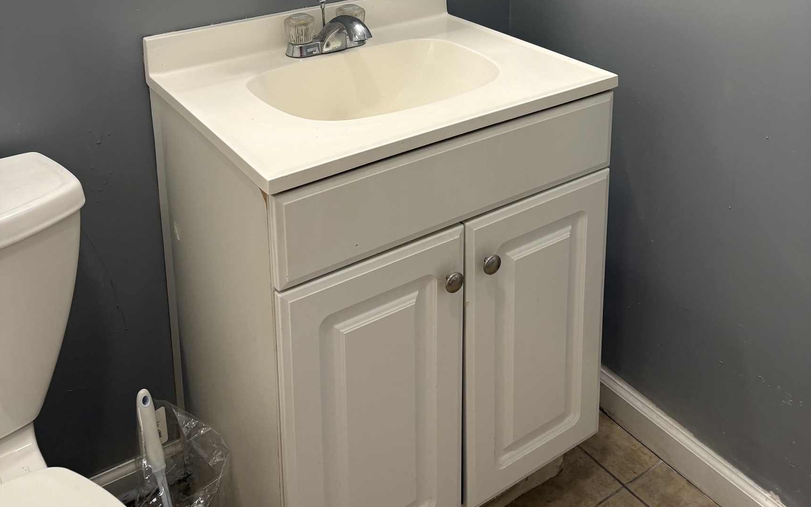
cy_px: -4
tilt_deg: -13.4
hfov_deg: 52.7
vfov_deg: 31.7
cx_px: 404
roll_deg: +1.3
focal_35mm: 37
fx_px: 818
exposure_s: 1/60
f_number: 1.6
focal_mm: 5.96
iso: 80
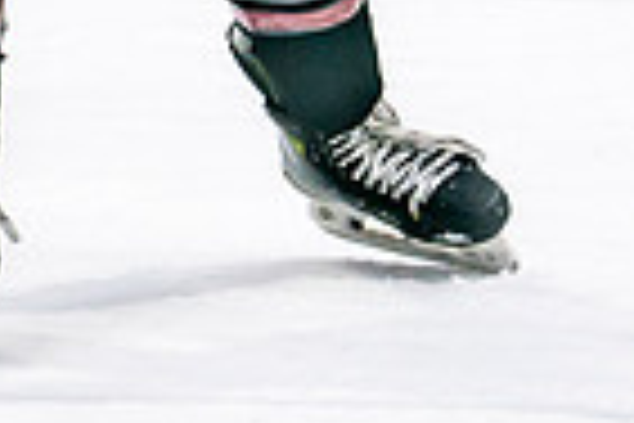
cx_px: 126
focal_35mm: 818
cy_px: -417
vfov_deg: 1.7
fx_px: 14405
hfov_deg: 2.5
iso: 400
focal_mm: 100
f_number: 2.8
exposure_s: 1/640
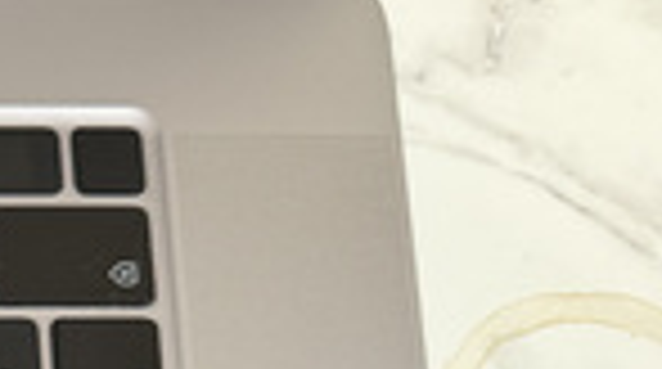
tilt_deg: -80.6
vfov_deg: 10.5
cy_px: 675
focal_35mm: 107
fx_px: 1874
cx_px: -685
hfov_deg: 15.6
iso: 200
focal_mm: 6.76
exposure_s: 1/71
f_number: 1.78
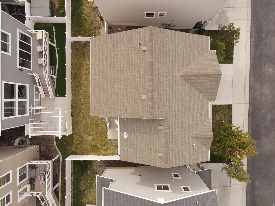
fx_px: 191
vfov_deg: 56.8
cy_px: 103
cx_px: 138
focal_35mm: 24
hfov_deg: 71.6
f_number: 2.8
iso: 100
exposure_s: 1/240
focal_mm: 4.5
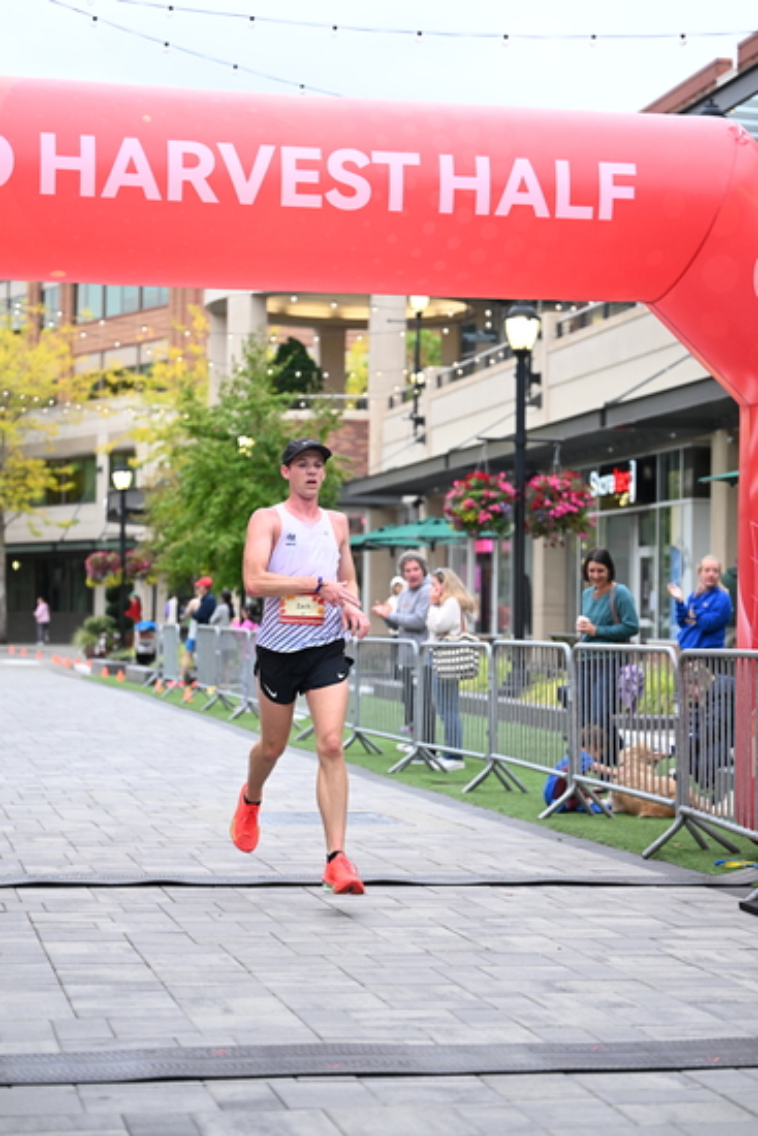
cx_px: 379
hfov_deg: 19.5
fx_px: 2209
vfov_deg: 28.8
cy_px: 568
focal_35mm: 70
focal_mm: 70
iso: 1600
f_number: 2.8
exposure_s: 1/800
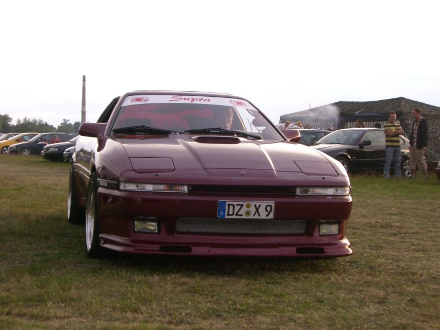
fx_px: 1004
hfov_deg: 24.7
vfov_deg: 18.7
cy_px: 165
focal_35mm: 79
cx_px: 220
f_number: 4.1
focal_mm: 12.8
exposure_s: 1/100
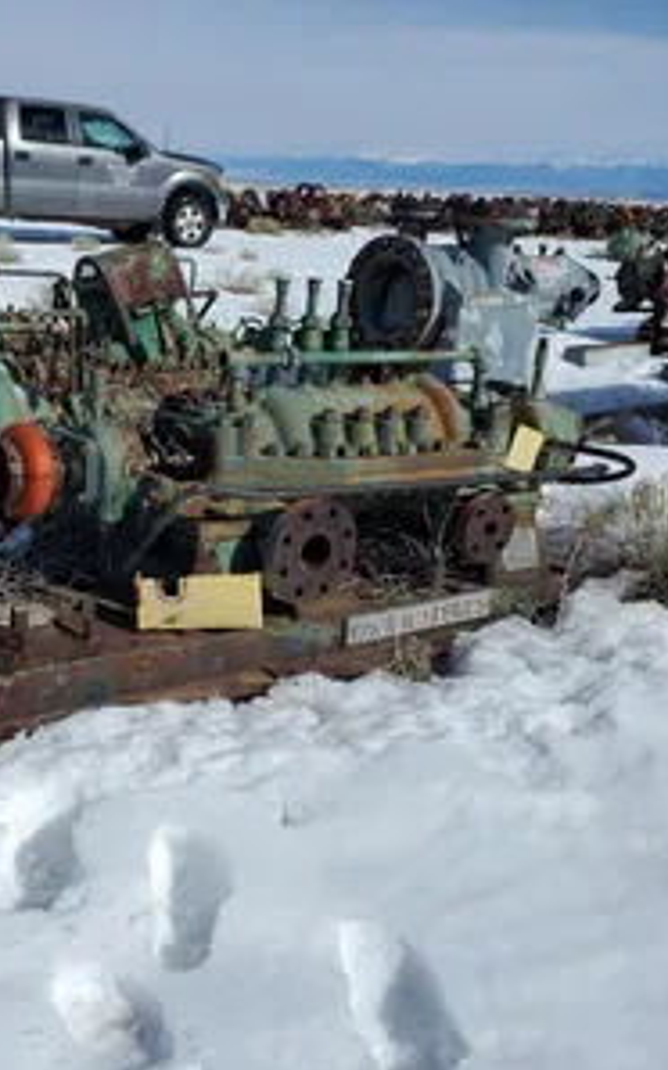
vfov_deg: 52.8
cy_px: 535
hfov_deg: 33.6
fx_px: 1079
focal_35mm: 37
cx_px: 158
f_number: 2.4
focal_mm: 4.3
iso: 50
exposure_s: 1/4622
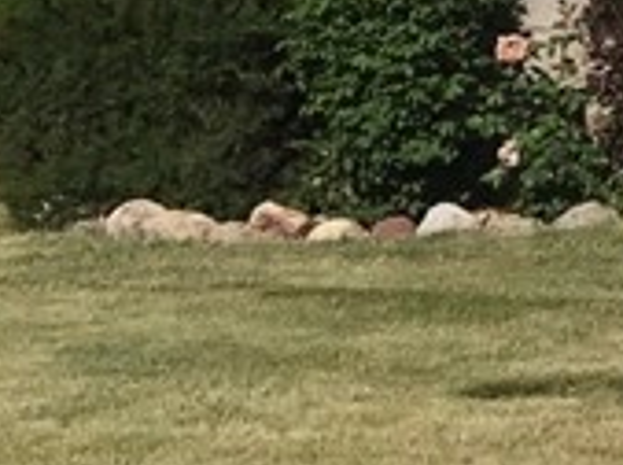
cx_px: 1563
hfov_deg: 10.0
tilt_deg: +6.9
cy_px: -443
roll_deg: +0.8
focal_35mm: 170
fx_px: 3053
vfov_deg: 8.3
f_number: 1.8
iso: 25
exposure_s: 1/8772
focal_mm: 3.99
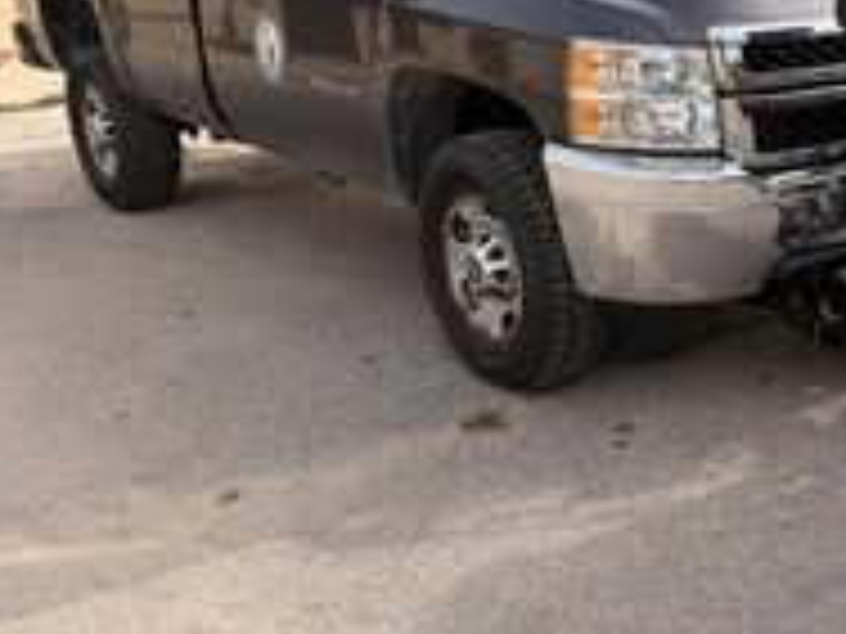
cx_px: 850
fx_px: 1246
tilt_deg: -14.5
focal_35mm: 51
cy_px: 234
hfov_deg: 34.1
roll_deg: +1.0
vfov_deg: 28.4
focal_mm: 6.76
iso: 80
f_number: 1.78
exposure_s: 1/2169
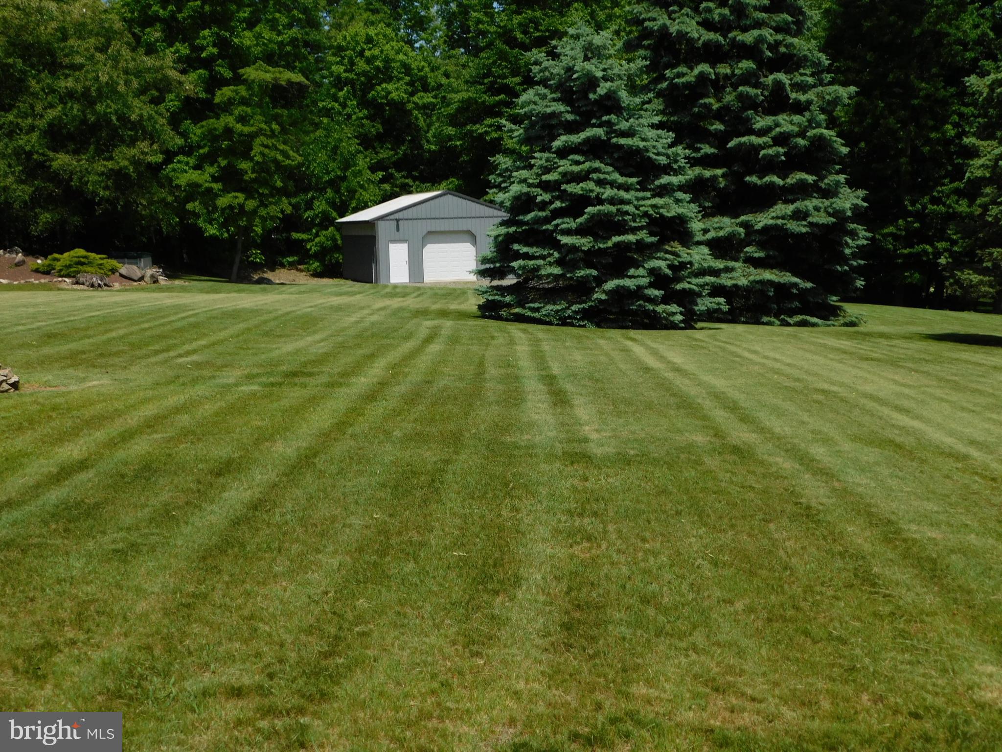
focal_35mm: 45
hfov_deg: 42.1
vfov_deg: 32.2
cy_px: 376
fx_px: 1303
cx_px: 501
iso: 125
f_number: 7.4
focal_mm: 8
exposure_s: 1/400
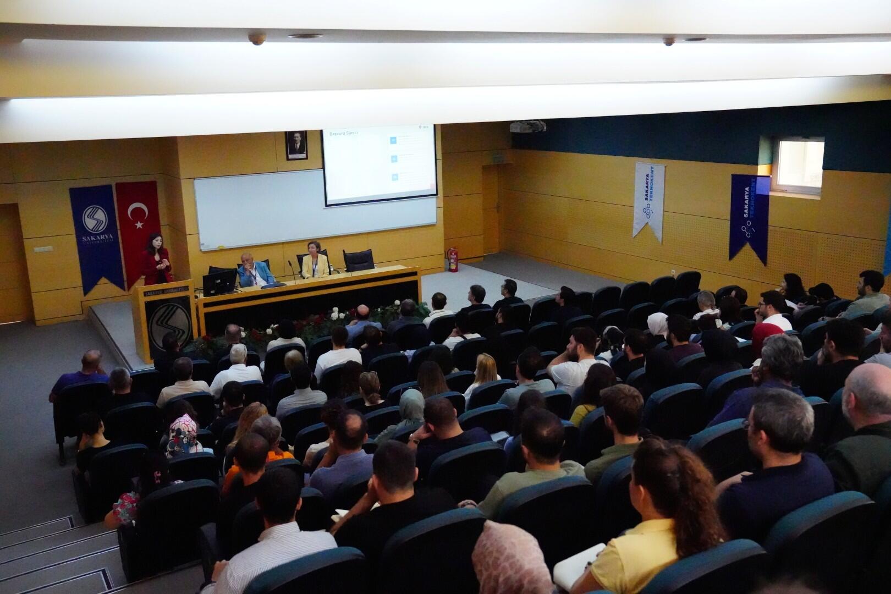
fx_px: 841
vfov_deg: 38.9
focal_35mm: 34
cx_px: 446
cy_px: 297
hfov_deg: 55.8
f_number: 4
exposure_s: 1/1250
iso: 51200
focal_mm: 34
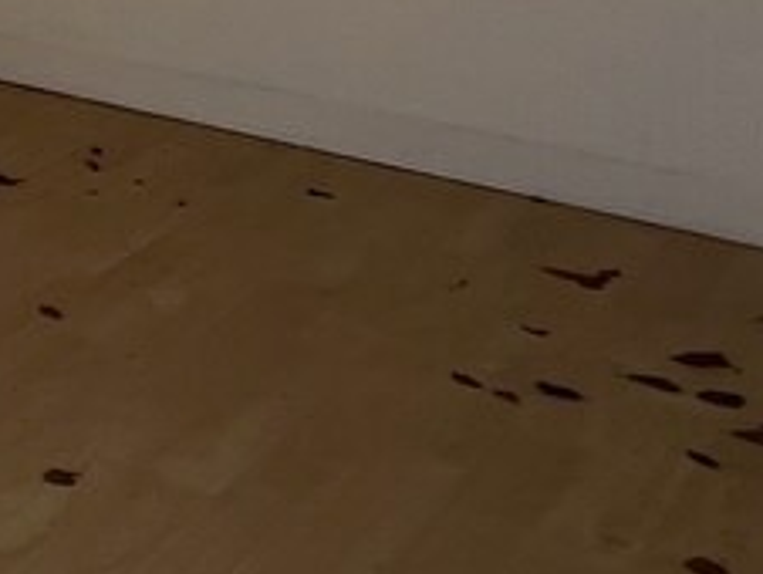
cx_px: -1199
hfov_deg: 14.0
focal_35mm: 69
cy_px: -61
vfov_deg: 20.3
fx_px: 1523
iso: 32
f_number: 1.8
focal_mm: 1.57
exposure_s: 1/285
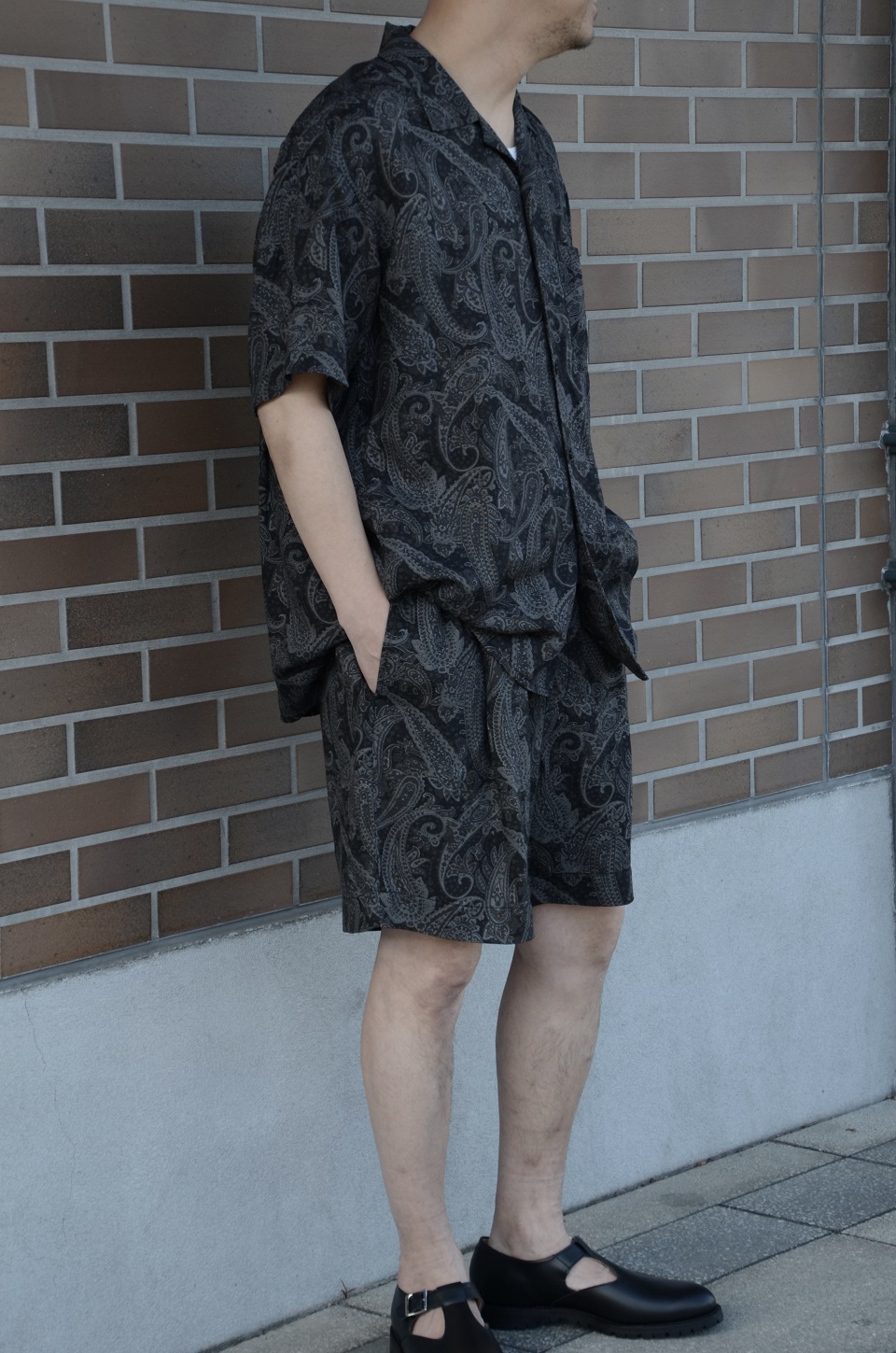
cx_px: 448
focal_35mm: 87
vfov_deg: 23.4
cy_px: 676
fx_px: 3262
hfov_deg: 15.6
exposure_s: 1/160
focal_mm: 58
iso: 200
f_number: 5
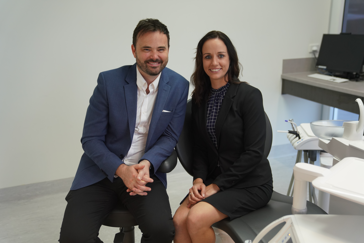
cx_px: 182
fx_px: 394
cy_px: 122
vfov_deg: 34.2
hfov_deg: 49.5
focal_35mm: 39
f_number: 2.8
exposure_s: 1/250
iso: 1250
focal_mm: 39
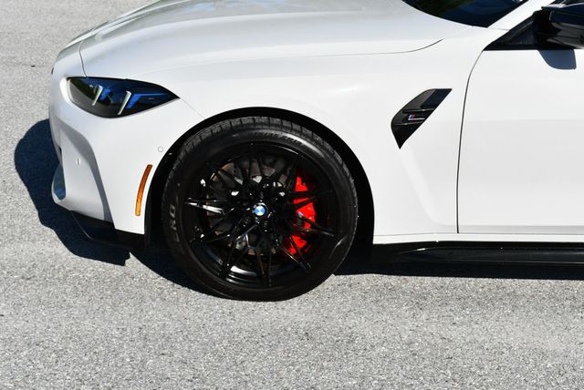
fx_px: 974
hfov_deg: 33.4
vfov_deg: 22.7
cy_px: 195
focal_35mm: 60
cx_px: 292
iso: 100
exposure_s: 1/320
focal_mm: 30
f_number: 9
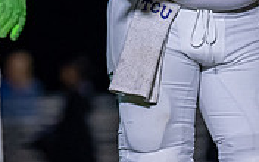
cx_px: -61
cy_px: -97
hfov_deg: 2.2
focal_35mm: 971
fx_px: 6854
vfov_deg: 1.4
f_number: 2.8
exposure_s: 1/1000
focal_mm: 200
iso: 3200
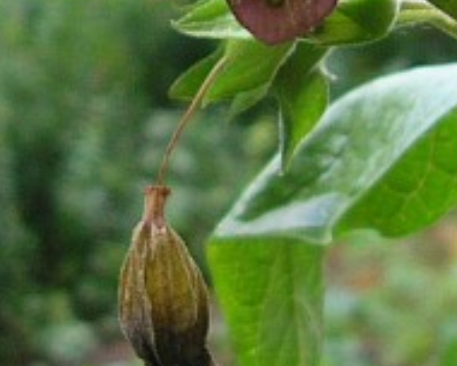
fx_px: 1948
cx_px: 24
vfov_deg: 10.4
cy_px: -147
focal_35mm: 144
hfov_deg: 13.2
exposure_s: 1/37.3
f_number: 2.8
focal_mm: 5.8
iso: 50
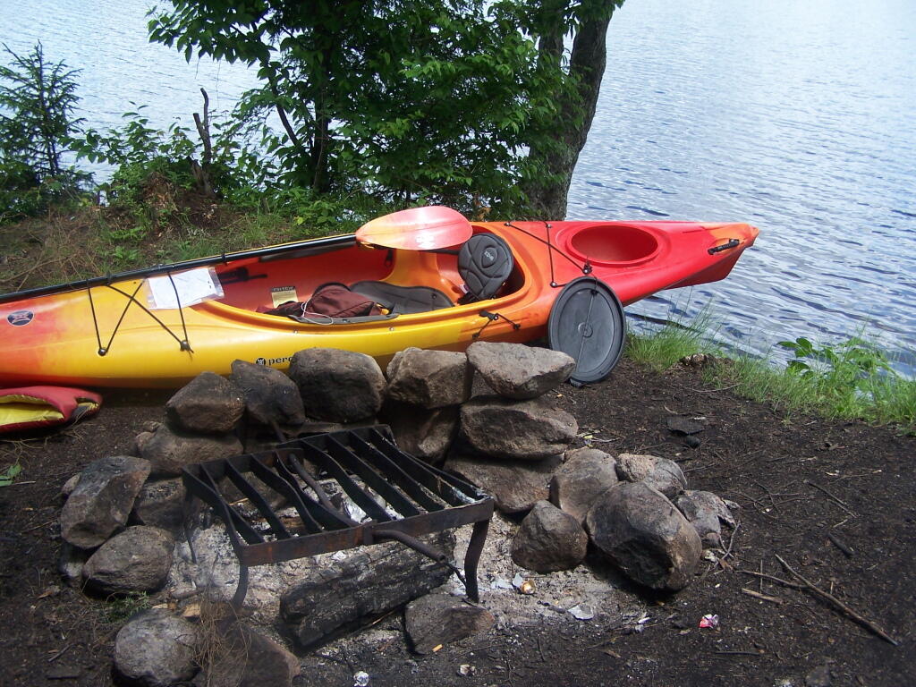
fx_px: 1006
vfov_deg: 37.7
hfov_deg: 49.0
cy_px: 344
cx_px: 458
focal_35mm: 38
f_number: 2.8
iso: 80
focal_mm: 6.3
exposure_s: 1/400
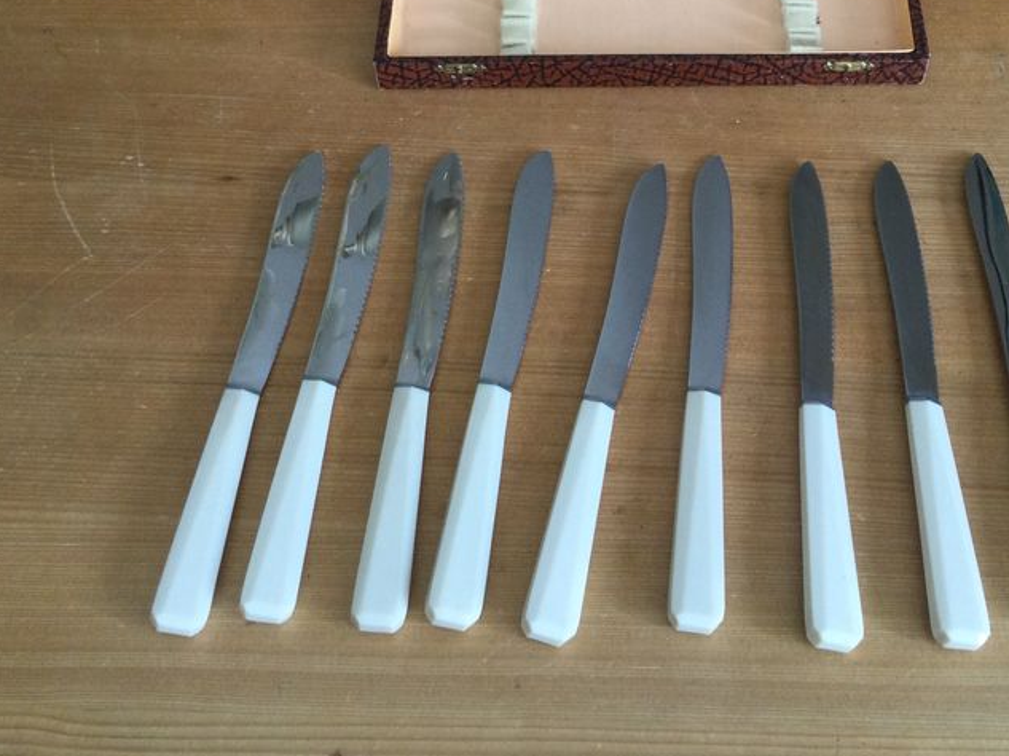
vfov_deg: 29.1
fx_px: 1427
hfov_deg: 38.7
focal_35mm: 49
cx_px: 634
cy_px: 166
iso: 32
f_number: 2.4
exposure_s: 1/33
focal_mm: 3.3
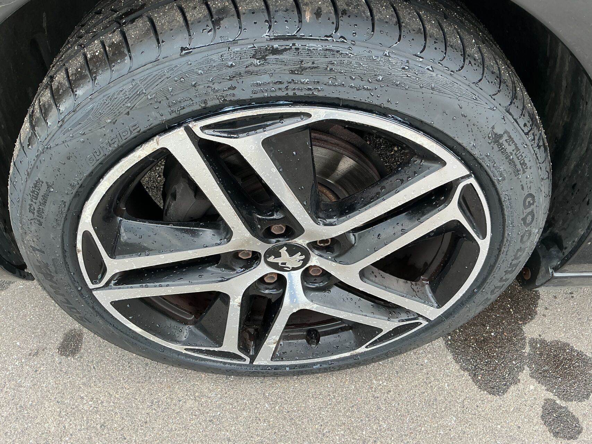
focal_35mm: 29
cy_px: 222
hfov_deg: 61.7
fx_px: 496
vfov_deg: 48.2
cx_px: 296
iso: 20
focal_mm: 3
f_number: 1.8
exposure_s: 1/120
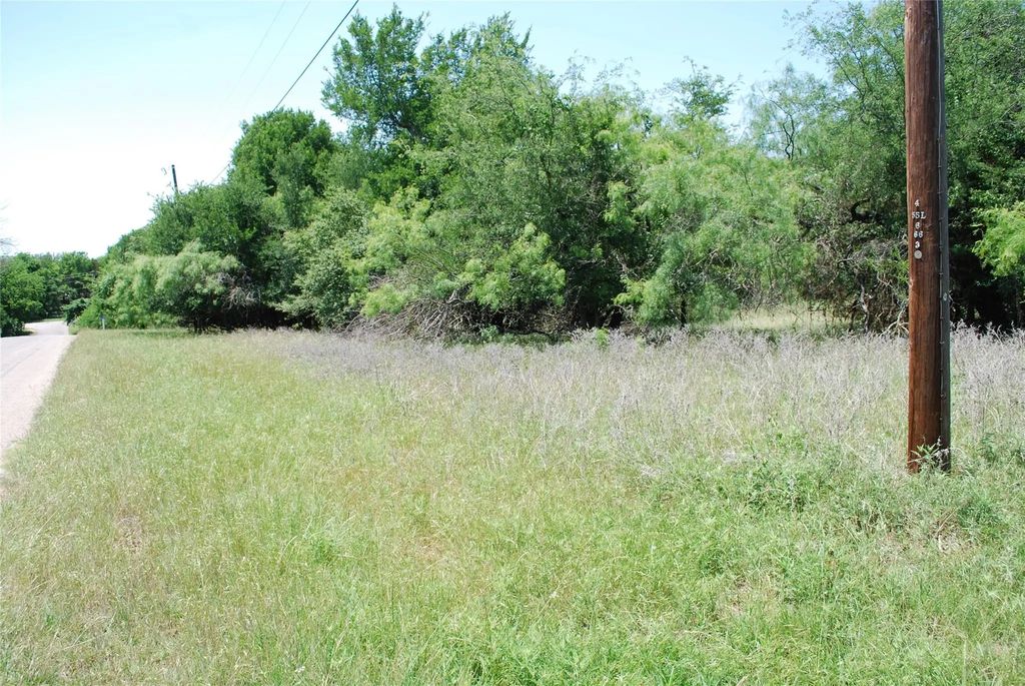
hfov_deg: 67.3
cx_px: 512
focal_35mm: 27
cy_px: 343
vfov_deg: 48.0
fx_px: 769
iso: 100
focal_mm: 18
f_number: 7.1
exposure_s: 1/200
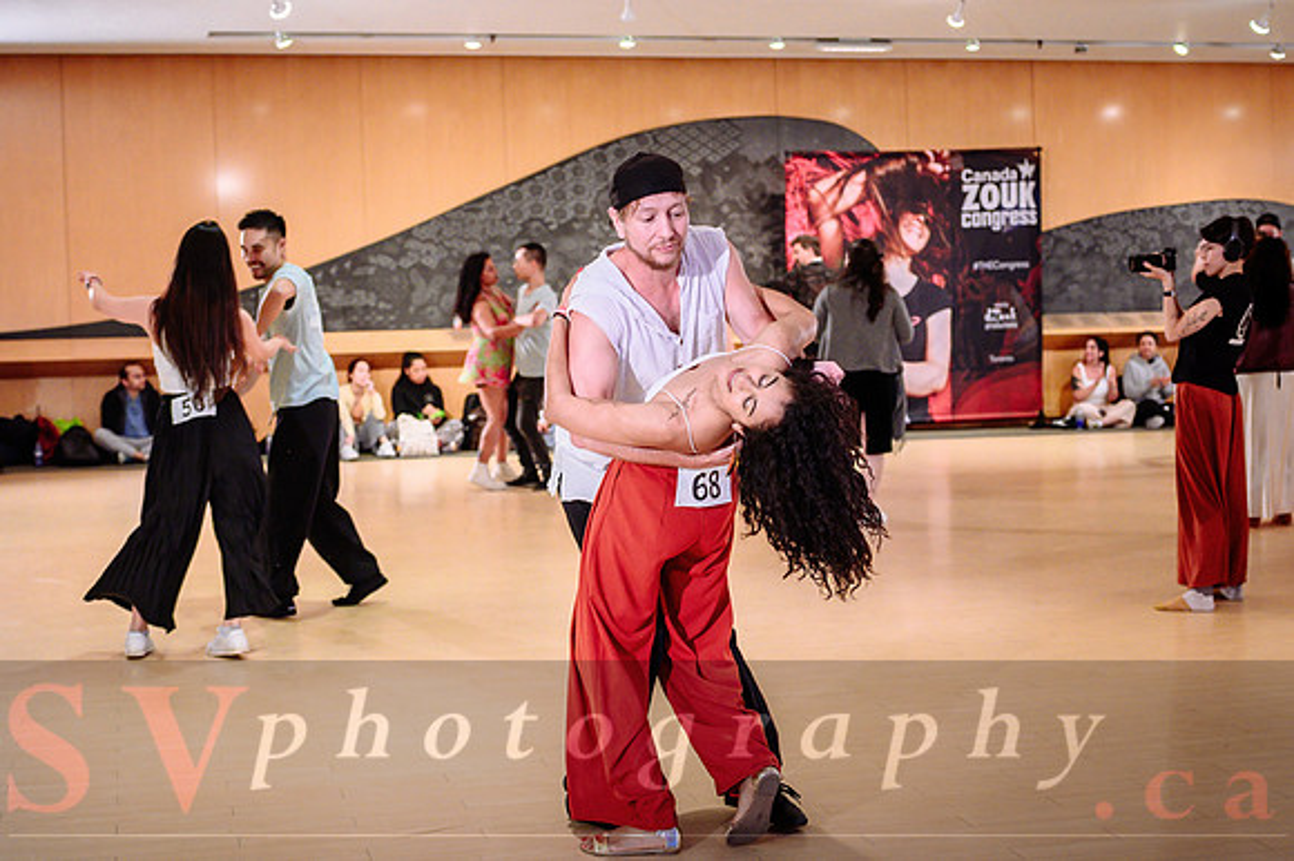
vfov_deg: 25.9
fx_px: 1873
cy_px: 483
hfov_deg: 38.1
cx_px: 571
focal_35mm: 52
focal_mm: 28
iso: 1250
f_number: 2
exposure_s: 1/320
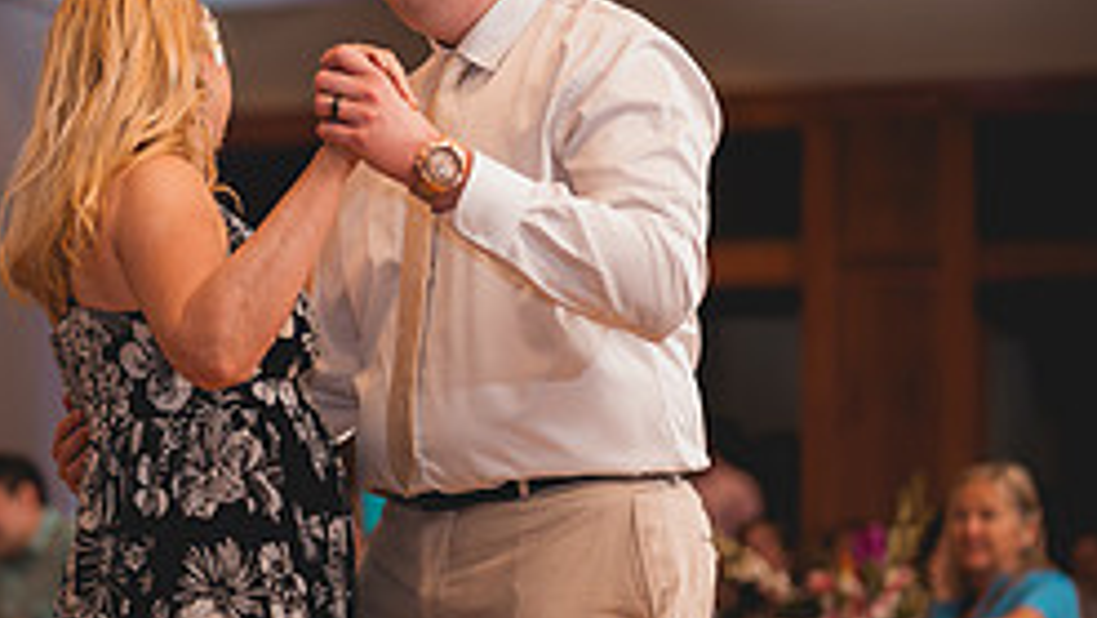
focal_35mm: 123
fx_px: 3578
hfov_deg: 17.3
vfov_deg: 9.9
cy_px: 305
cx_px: 271
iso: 125
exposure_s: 1/250
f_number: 1.2
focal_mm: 50
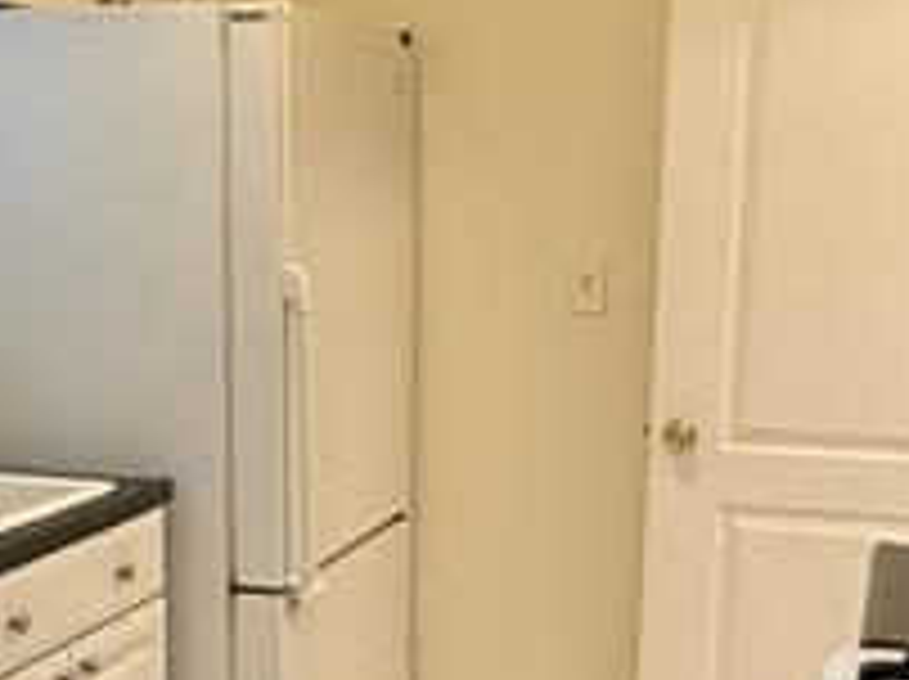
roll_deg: -0.8
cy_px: 527
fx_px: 1862
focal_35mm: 71
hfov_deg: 27.3
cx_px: 320
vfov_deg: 20.5
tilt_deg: -10.2
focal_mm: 2.22
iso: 250
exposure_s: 1/60
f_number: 2.2
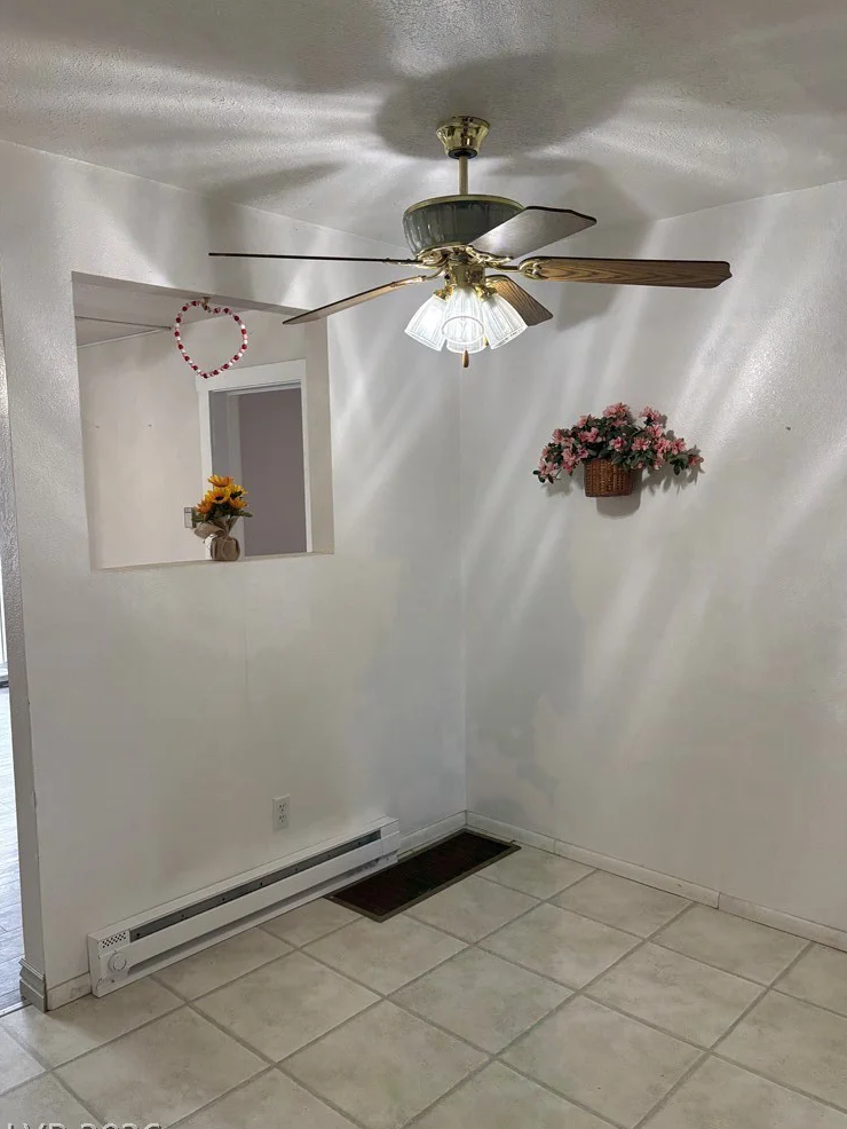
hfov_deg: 51.4
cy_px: 576
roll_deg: +1.3
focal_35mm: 27
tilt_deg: -5.3
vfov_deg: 65.3
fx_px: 880
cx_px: 436
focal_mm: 5.96
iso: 160
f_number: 1.6
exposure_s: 1/120
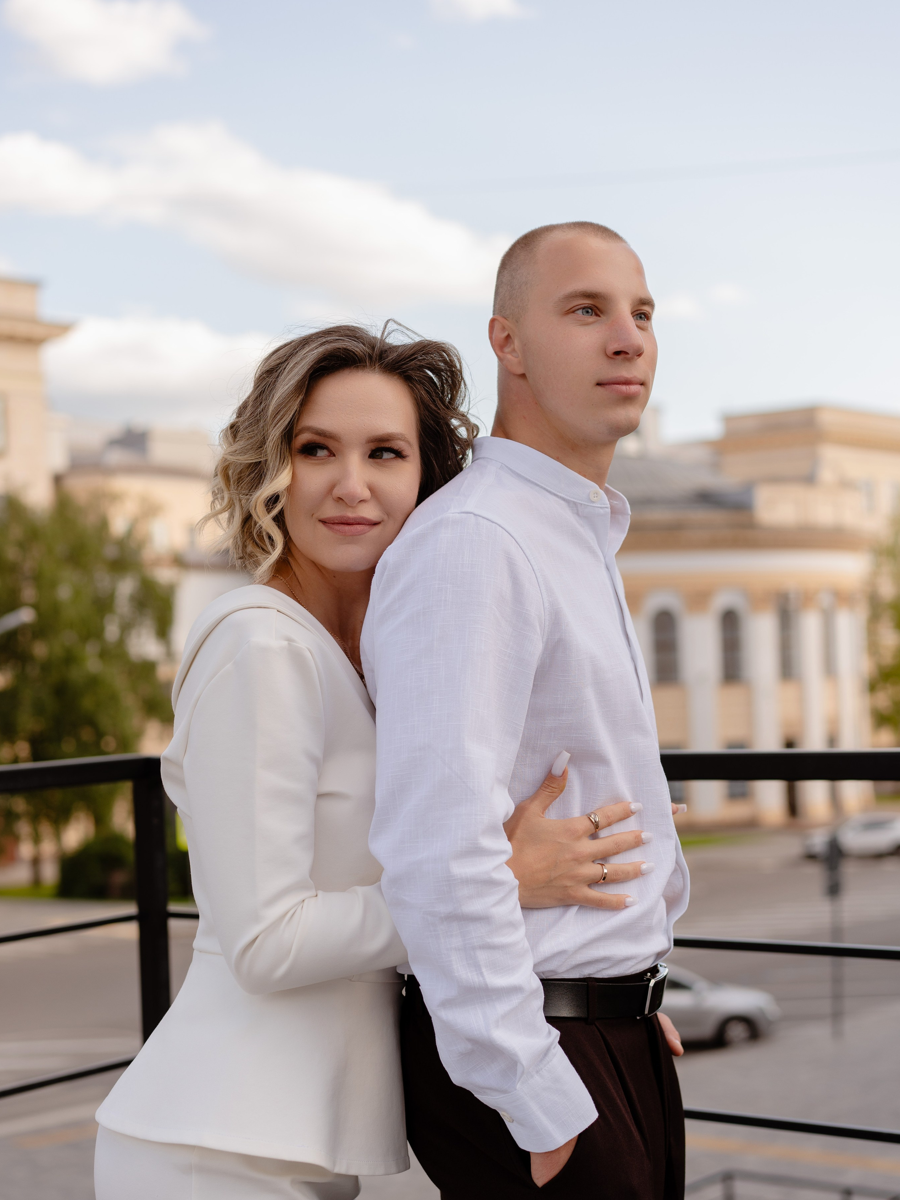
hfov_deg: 24.4
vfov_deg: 32.2
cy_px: 638
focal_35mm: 60
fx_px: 2080
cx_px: 451
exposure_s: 1/400
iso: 100
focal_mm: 55
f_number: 3.5
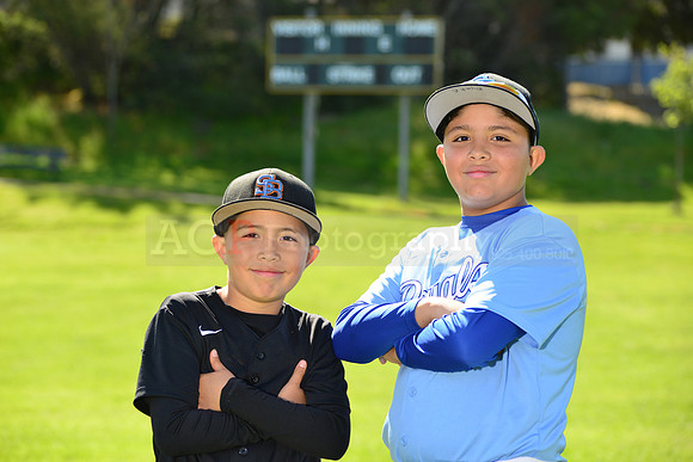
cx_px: 346
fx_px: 2792
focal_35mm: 145
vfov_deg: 9.5
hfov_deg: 14.2
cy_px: 231
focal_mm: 145
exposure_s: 1/250
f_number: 8
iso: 200
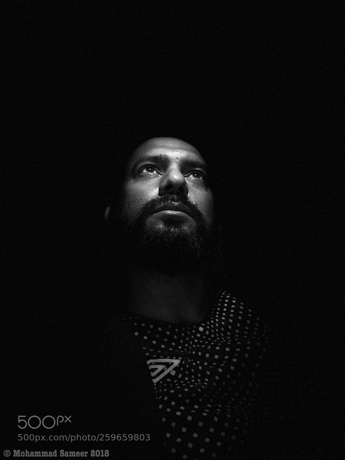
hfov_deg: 44.2
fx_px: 425
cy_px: 230
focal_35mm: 32
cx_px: 172
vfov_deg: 56.8
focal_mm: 2.87
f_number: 2.2
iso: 800
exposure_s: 1/16
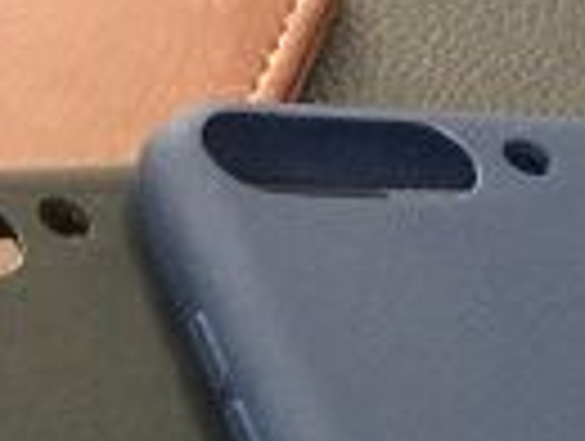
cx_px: 234
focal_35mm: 156
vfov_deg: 8.6
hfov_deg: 12.6
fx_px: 2641
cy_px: 1087
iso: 125
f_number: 2.2
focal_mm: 4.15
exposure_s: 1/8
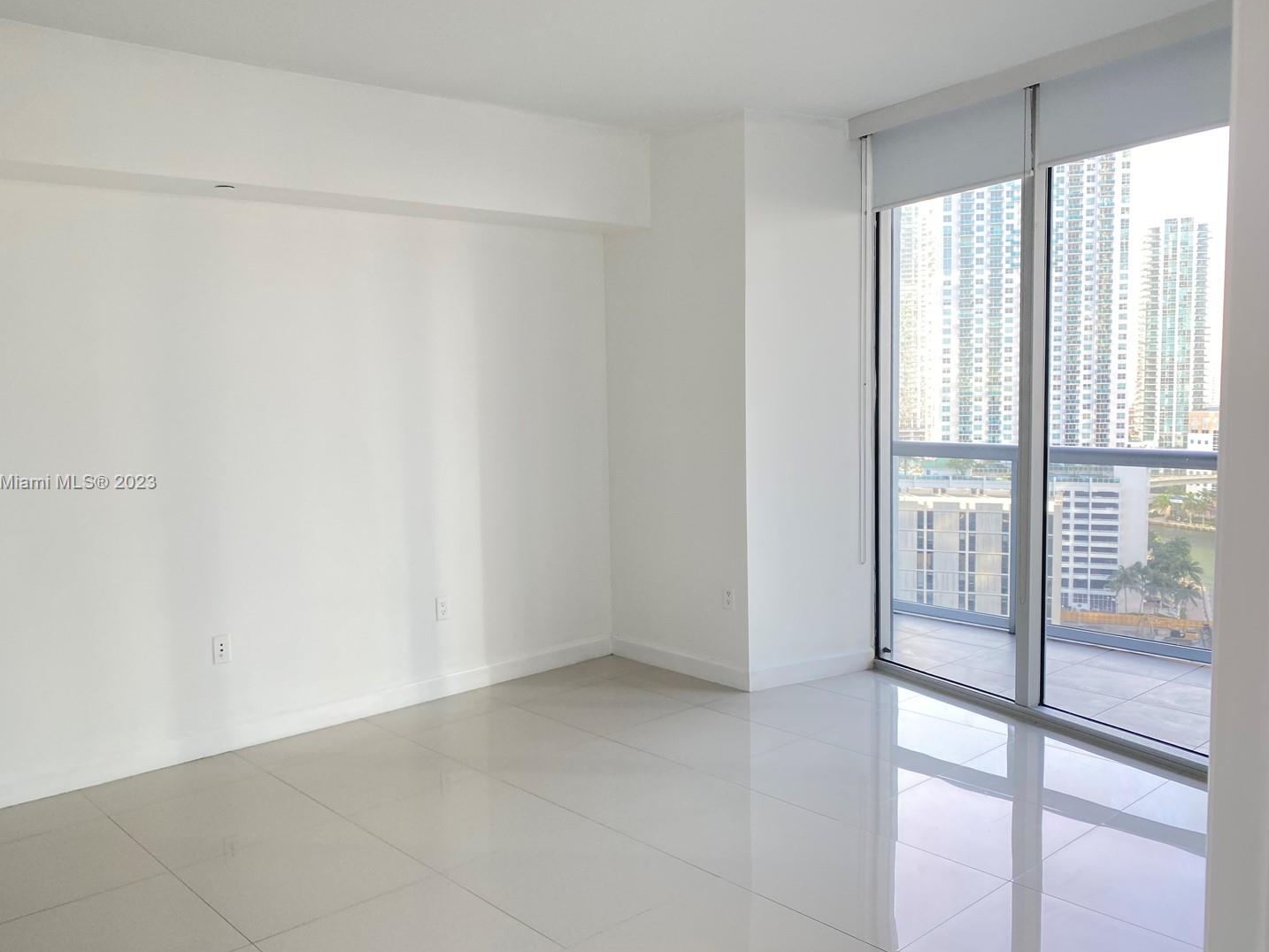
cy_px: 483
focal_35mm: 29
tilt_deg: -4.9
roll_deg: +0.8
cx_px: 581
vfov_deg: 48.2
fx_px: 1063
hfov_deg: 61.6
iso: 40
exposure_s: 1/120
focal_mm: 4.25
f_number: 1.8
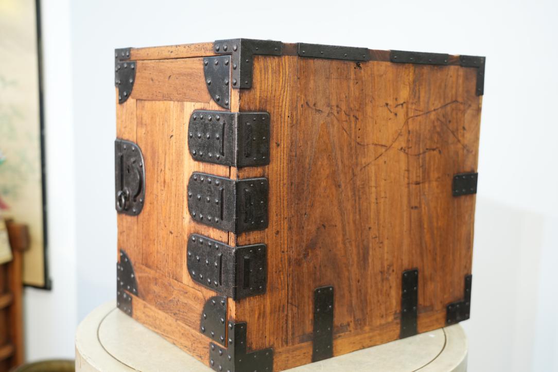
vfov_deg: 31.2
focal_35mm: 43
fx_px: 667
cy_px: 186
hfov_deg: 45.4
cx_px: 279
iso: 1250
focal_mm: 43
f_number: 4
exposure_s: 1/50
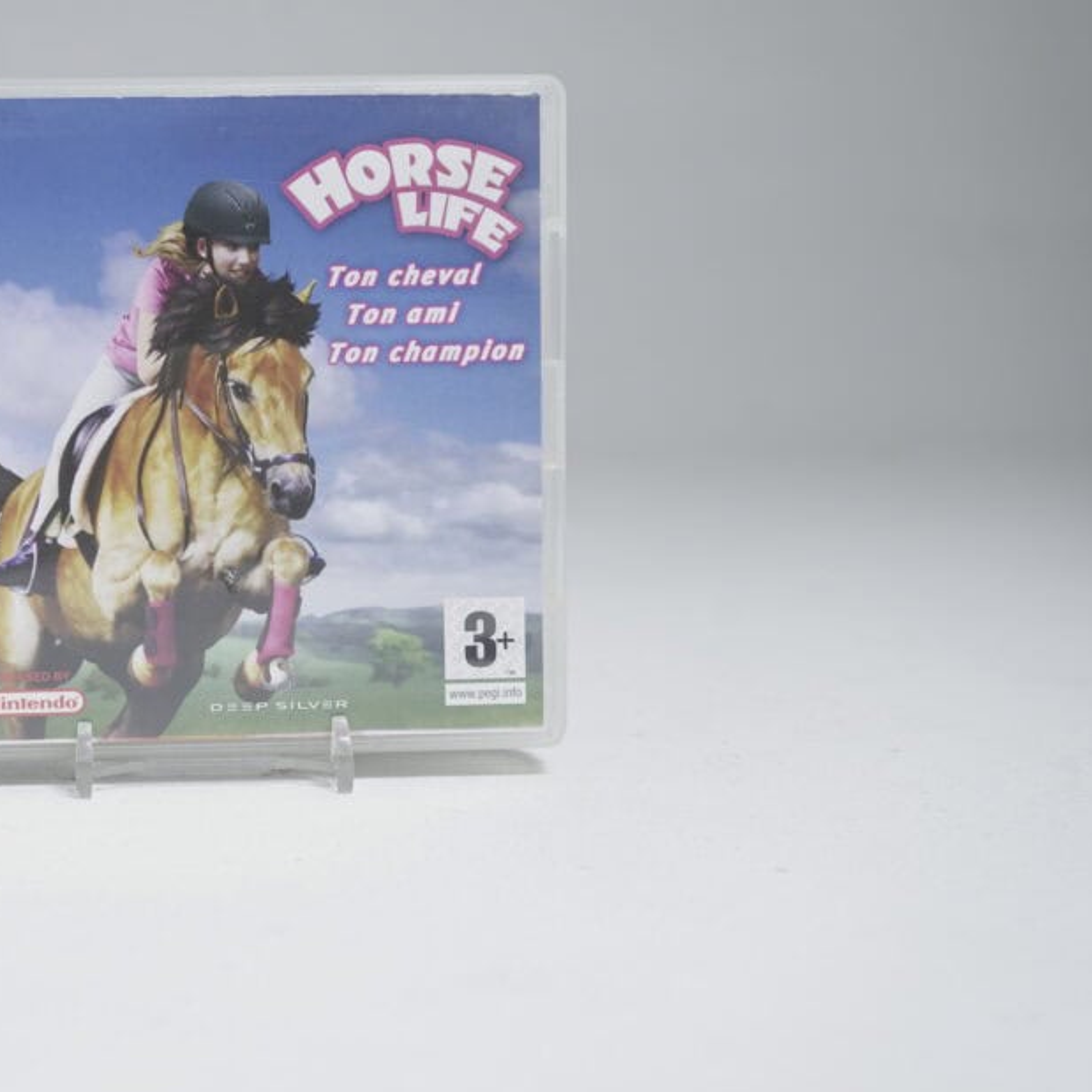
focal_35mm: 56
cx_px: 199
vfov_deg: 30.4
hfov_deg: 29.8
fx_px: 1999
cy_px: 409
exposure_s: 1/25
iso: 640
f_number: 5.6
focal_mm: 34
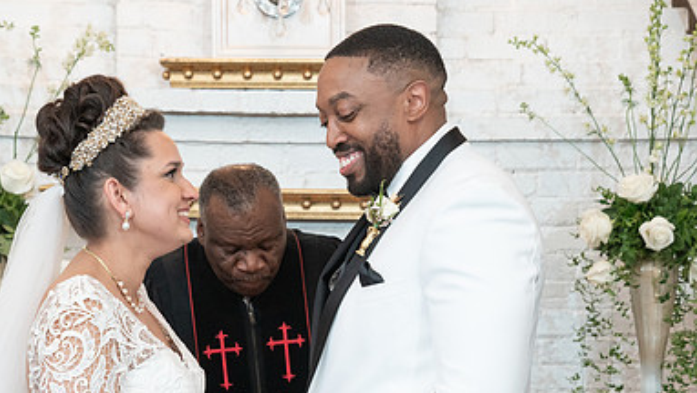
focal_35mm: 102
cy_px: 311
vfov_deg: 11.8
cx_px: 301
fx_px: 1885
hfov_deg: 20.9
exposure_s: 1/100
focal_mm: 60
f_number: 4
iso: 2000
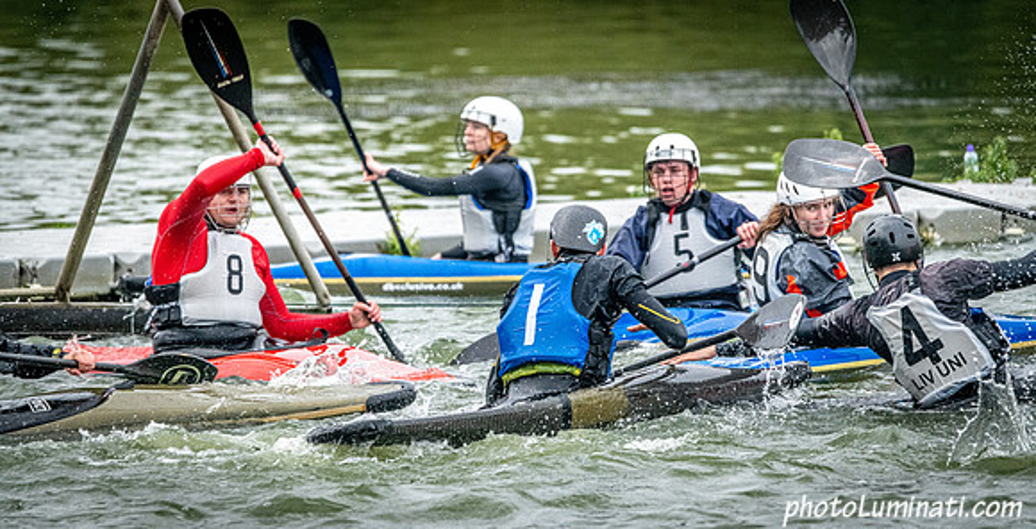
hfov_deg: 5.7
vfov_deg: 2.9
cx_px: 518
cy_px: 346
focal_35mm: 385
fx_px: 10360
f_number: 6.3
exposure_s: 1/2500
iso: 3200
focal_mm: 360
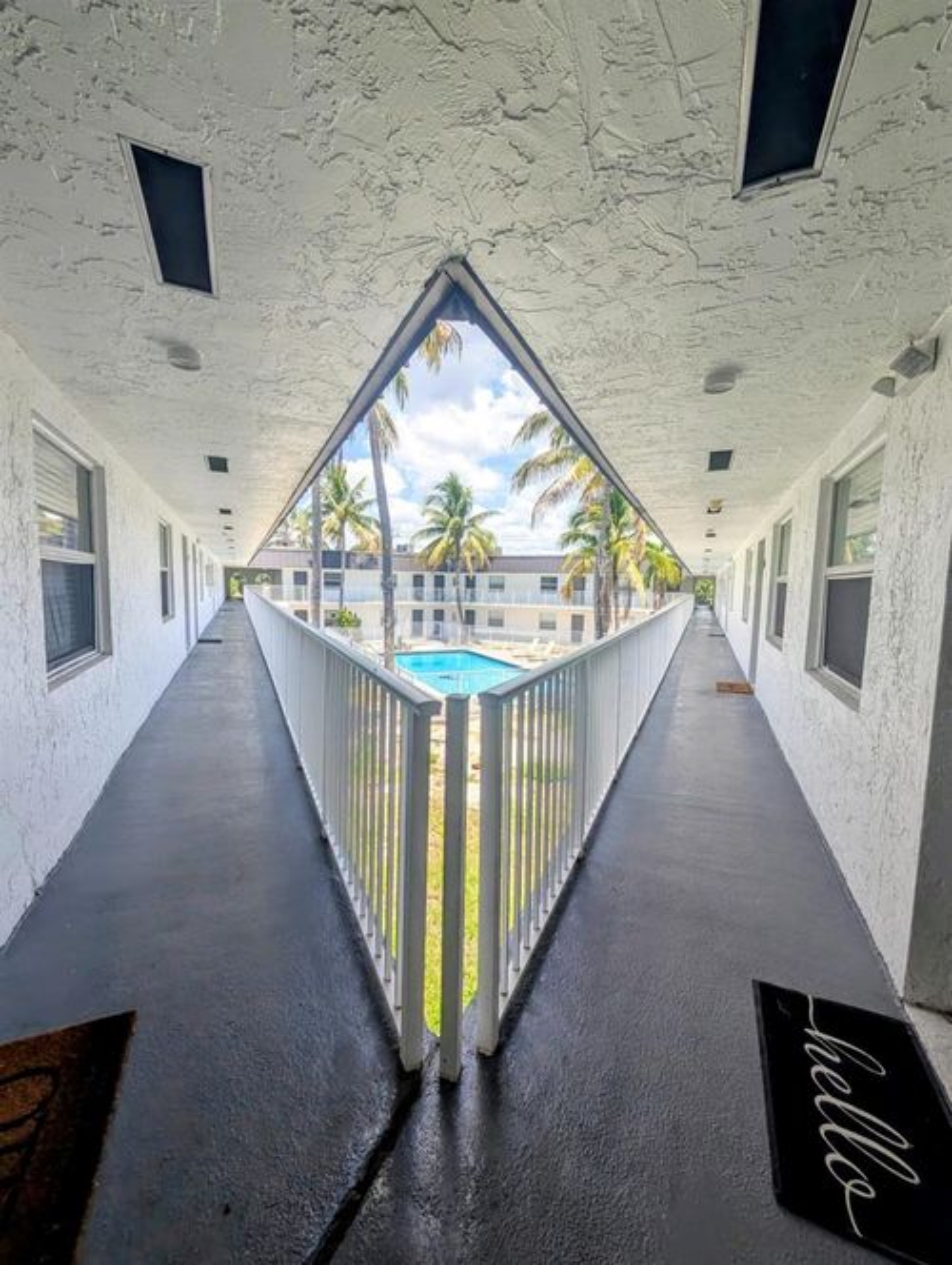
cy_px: 632
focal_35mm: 12
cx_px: 476
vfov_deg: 110.5
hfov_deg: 94.6
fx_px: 439
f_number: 1.7
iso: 57
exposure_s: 1/2169
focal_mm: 2.02
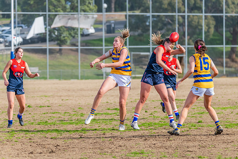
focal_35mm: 284
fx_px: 1879
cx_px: 131
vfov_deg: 4.8
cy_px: 72
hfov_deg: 7.2
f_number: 7.1
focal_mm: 250
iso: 800
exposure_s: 1/1600
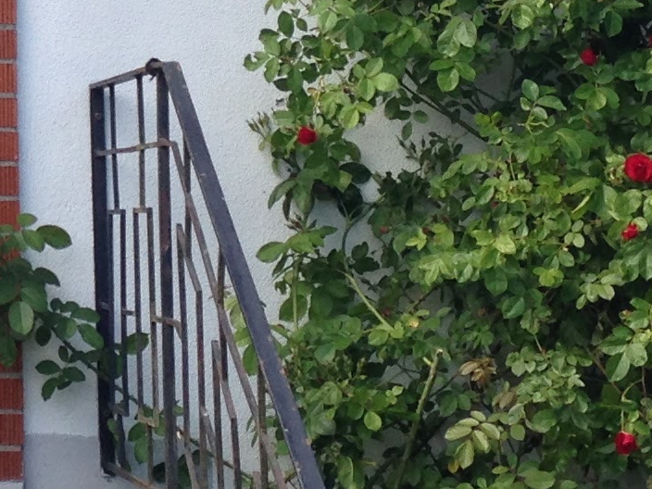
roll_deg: +0.9
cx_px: -256
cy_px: 9
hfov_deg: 12.4
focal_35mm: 153
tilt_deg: +3.6
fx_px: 2882
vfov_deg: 9.6
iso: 50
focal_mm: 4.12
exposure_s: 1/417
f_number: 2.4
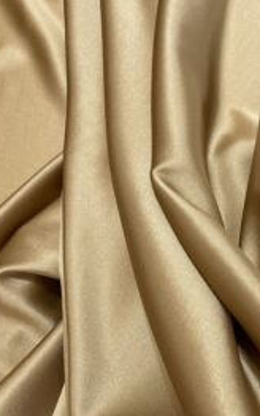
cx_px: 219
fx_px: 476
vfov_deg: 46.7
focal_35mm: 42
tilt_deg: -74.2
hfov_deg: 29.7
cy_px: 264
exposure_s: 1/50
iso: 80
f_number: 1.6
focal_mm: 4.2
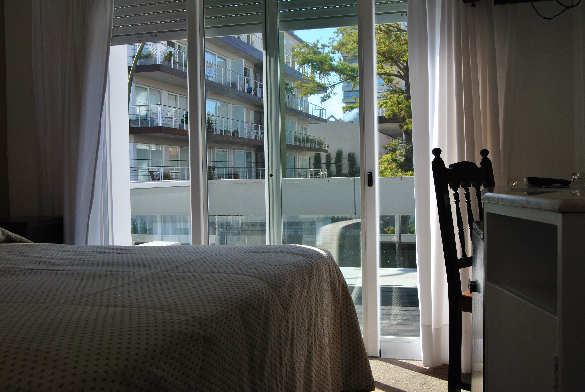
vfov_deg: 34.3
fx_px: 635
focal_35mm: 39
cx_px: 292
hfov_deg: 49.5
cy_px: 196
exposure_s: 1/200
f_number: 10
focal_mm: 26
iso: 200
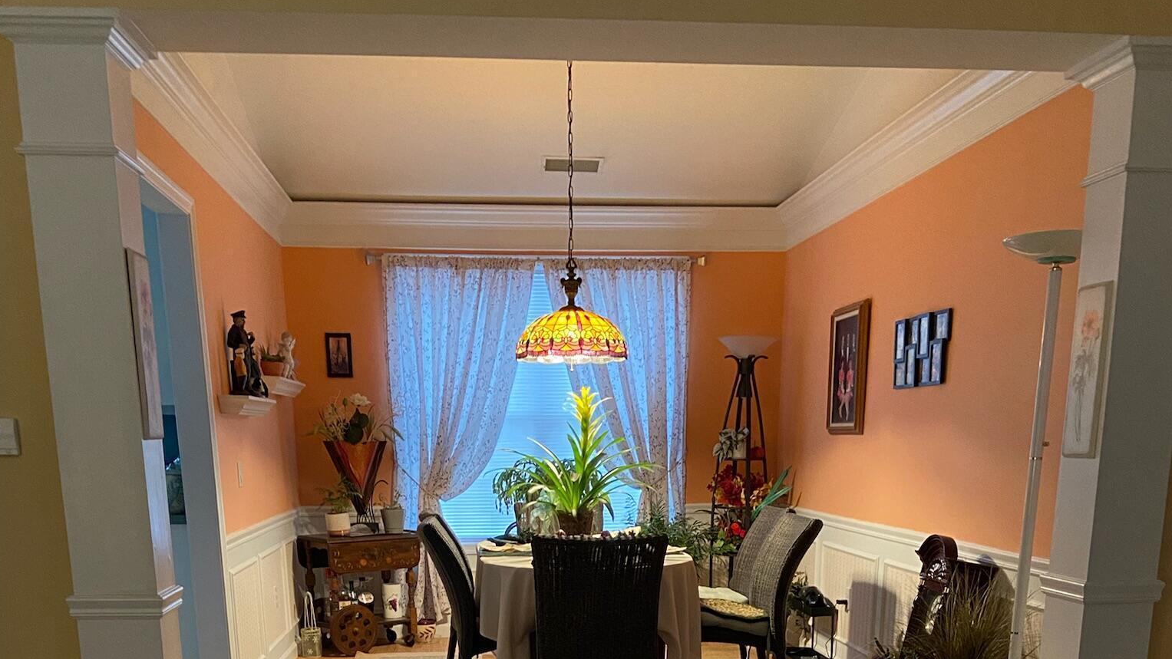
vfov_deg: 28.2
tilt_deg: -14.2
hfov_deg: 52.8
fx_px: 1181
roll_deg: +1.1
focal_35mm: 38
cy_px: 740
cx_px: 583
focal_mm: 4.25
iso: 640
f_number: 1.8
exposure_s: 1/30
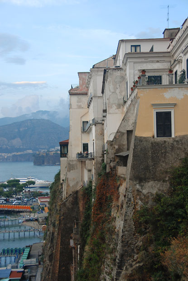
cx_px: 94
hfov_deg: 25.8
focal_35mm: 52
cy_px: 140
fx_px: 410
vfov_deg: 37.8
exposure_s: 1/40
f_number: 4.2
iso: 200
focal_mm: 35
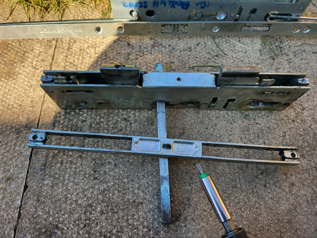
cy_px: 119
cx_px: 158
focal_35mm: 24
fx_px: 220
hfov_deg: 71.6
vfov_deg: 56.8
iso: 40
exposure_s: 1/514
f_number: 1.8
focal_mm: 5
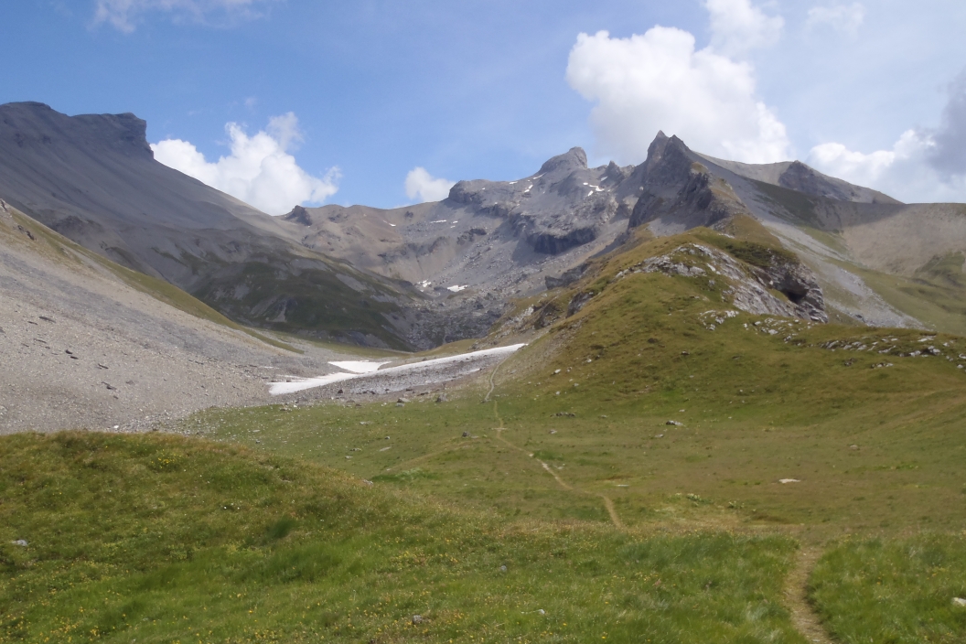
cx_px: 481
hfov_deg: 50.7
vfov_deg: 35.1
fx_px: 1020
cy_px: 317
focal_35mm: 38
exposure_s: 1/500
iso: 80
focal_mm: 6.53
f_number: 5
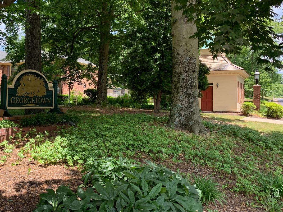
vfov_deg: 40.6
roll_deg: -1.2
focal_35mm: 35
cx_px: 93
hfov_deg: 51.6
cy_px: 94
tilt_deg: +2.2
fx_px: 286
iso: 25
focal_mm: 4.25
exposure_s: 1/546
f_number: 1.8
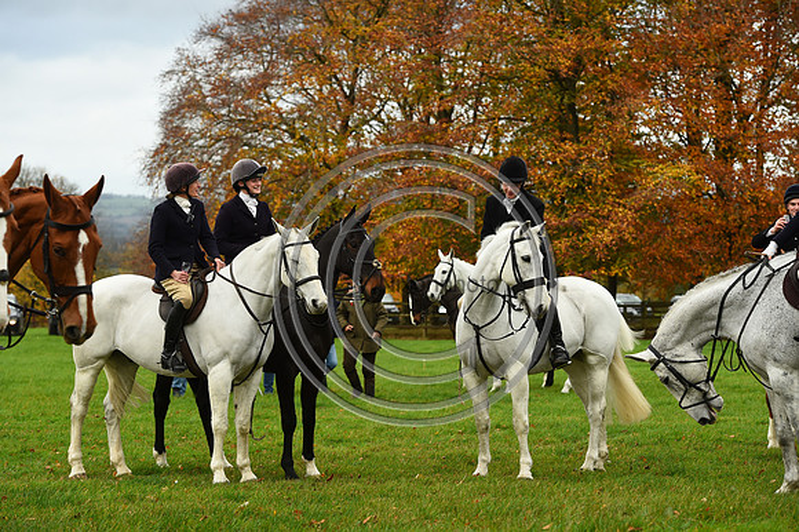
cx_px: 400
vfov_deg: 12.2
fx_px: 2484
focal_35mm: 112
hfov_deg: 18.3
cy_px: 266
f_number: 5.6
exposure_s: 1/1250
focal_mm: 112
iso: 1250
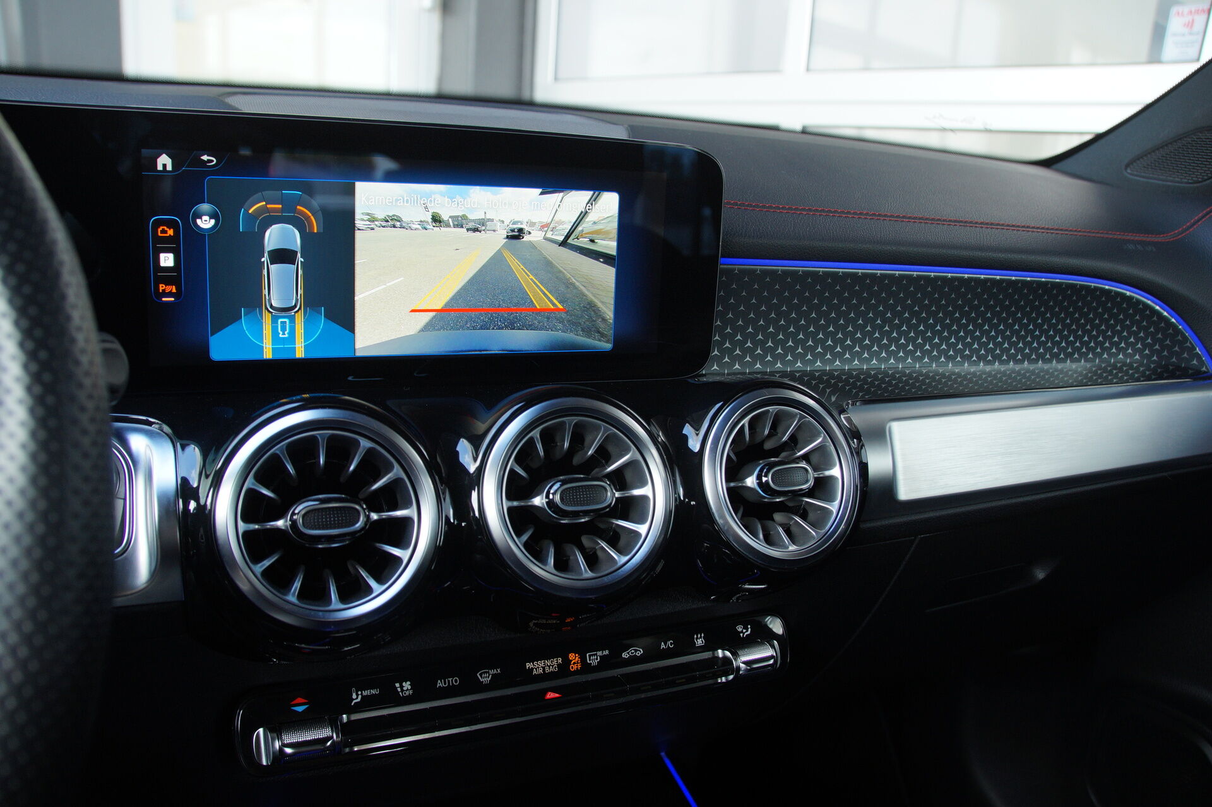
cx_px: 606
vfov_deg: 47.9
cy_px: 404
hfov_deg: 67.4
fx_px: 908
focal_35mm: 27
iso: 250
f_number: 4.5
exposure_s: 1/50
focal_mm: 18
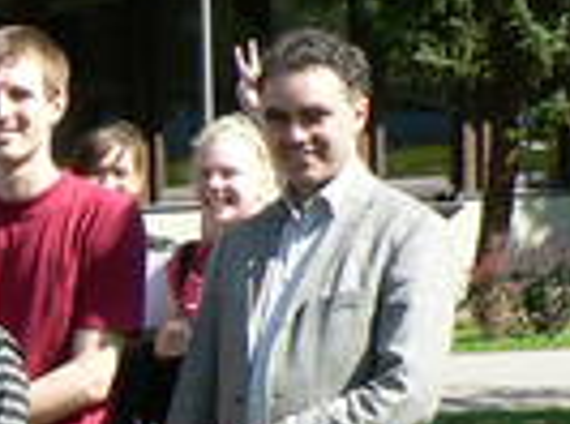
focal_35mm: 163
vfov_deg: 9.0
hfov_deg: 11.1
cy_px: 458
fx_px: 2677
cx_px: -536
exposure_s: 1/200
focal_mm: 6
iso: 80
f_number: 4
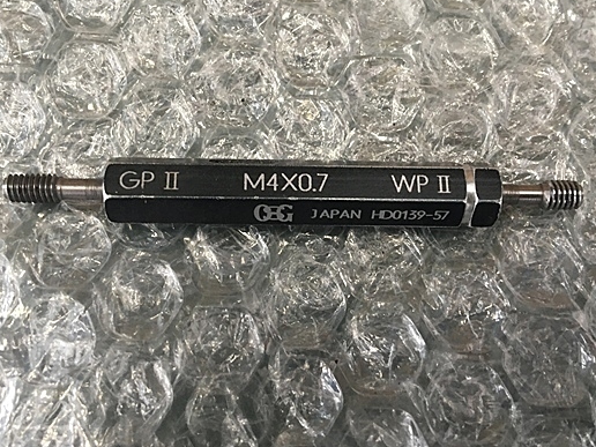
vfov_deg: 39.6
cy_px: 207
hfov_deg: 51.3
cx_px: 286
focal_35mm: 36
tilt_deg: -77.7
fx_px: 620
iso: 100
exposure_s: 1/30
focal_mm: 4.15
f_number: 2.2
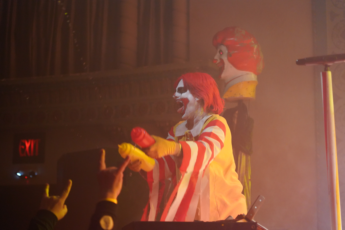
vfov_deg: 14.7
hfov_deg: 21.9
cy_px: 115
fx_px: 891
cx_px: 172
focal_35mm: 93
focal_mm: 93
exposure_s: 1/160
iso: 8000
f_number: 4
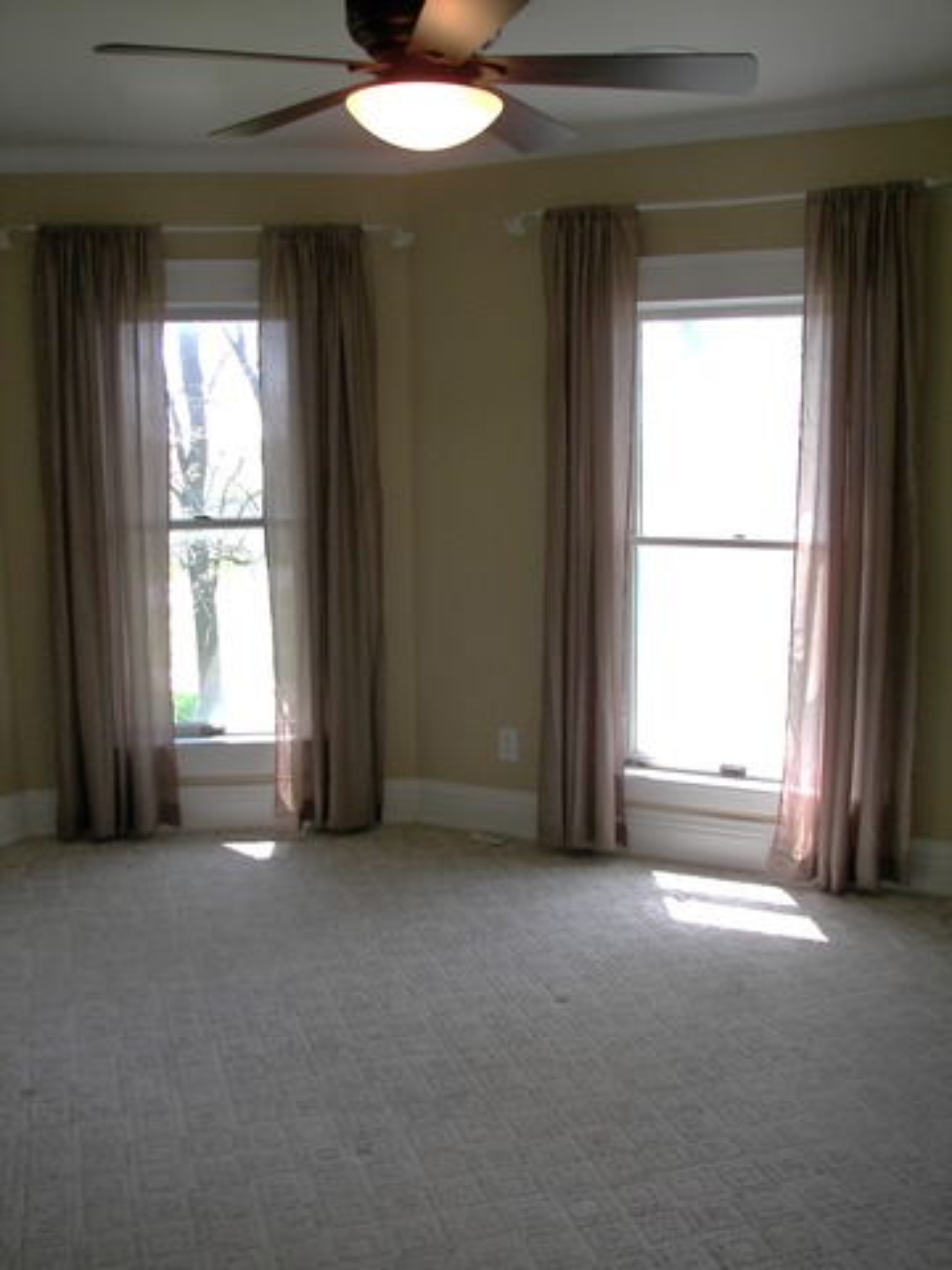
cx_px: 476
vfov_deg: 51.4
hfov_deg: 39.7
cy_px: 635
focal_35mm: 36
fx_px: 1320
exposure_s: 1/80
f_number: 2.8
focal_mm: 6
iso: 50
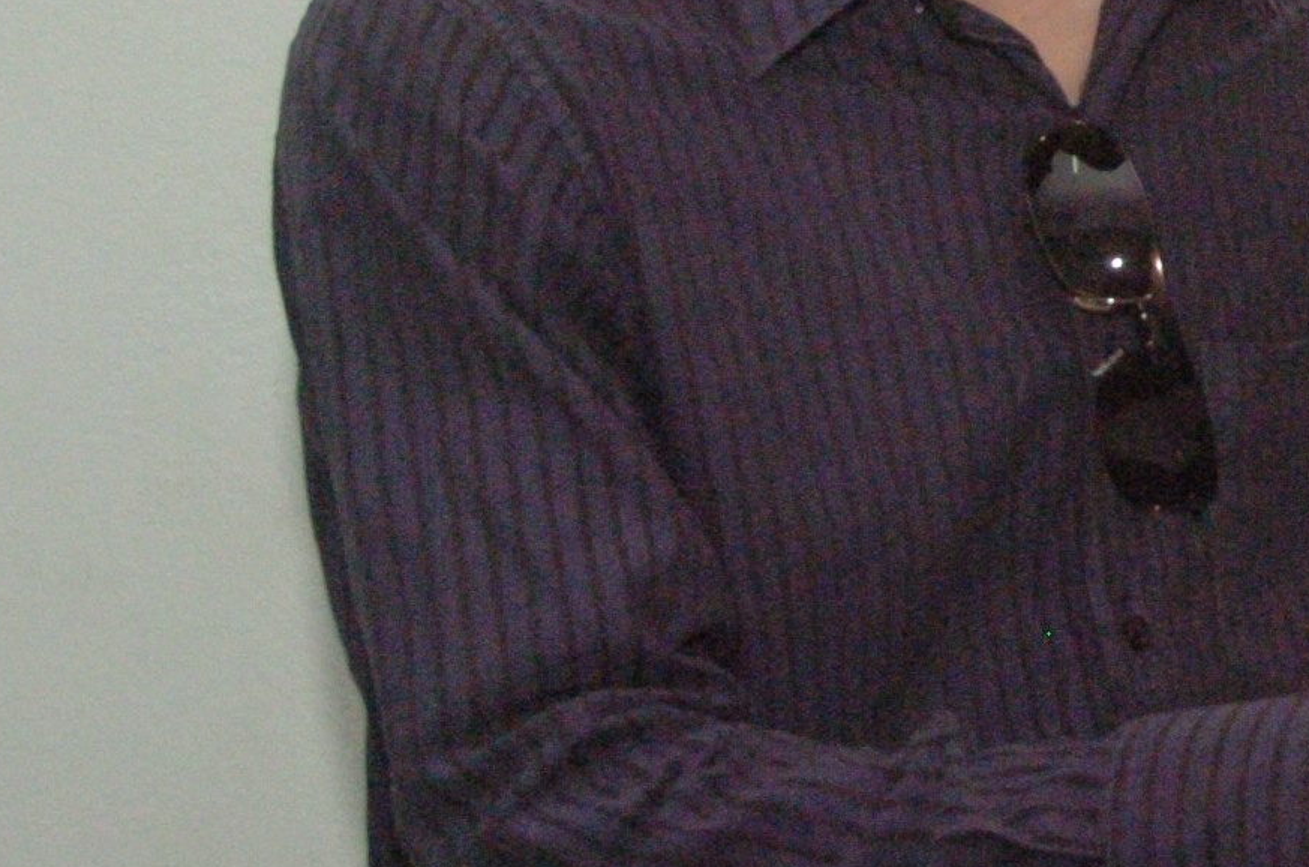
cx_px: 1711
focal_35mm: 144
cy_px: 9
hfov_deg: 13.7
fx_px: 5225
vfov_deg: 9.4
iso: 1600
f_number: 8
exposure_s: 1/250
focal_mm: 34
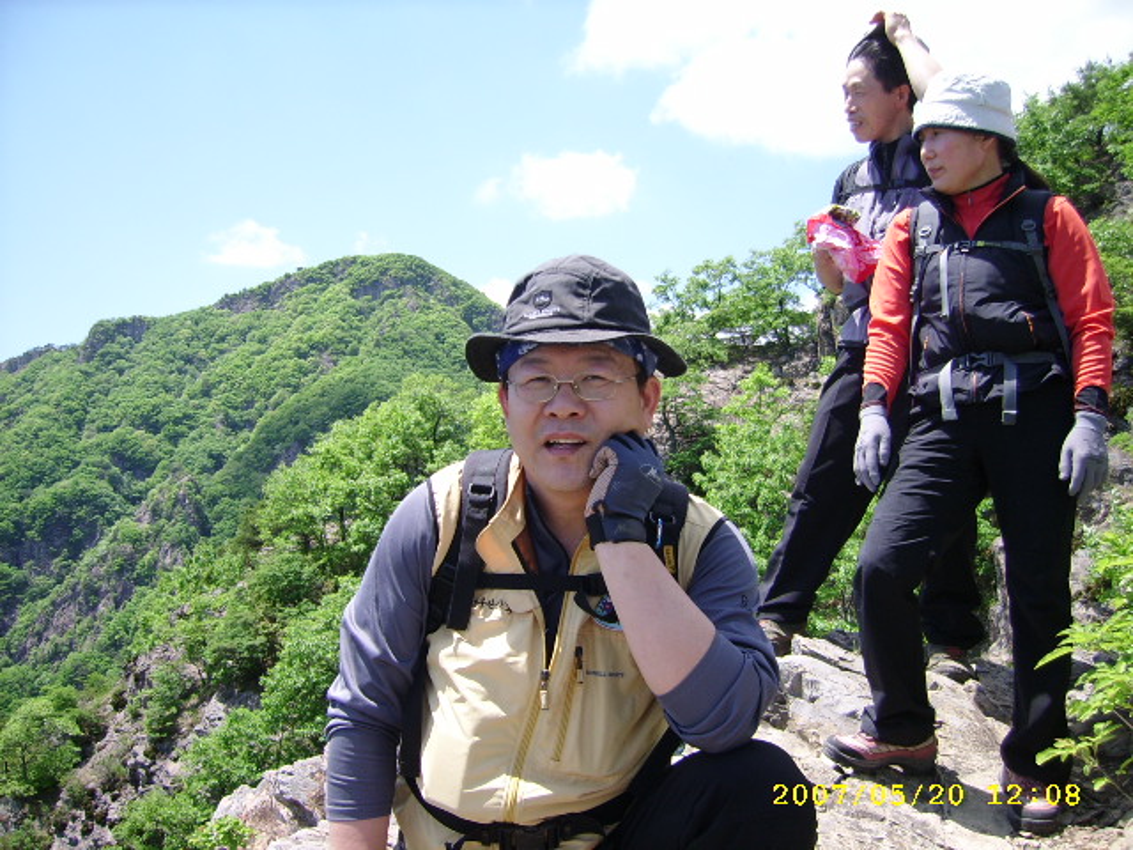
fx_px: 1146
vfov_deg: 40.7
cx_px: 566
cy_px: 425
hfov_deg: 52.6
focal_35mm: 35
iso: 50
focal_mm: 5.95
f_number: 2.8
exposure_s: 1/500
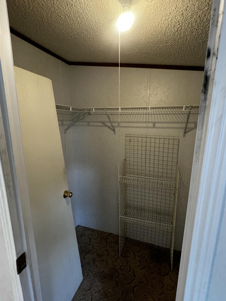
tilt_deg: -11.5
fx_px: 139
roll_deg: -0.4
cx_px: 117
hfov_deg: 78.1
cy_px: 154
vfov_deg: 94.5
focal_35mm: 16
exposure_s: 1/120
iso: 200
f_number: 1.8
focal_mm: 1.57
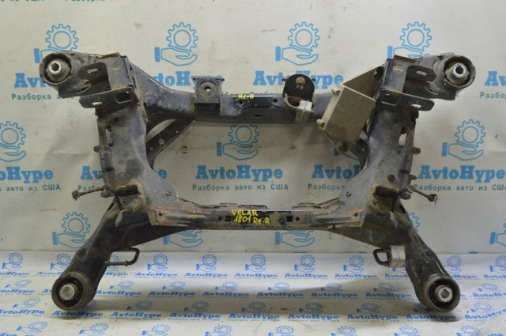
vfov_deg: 35.4
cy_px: 168
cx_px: 253
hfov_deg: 51.3
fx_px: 526
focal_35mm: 38
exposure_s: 1/20
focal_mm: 25
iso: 400
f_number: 5.6
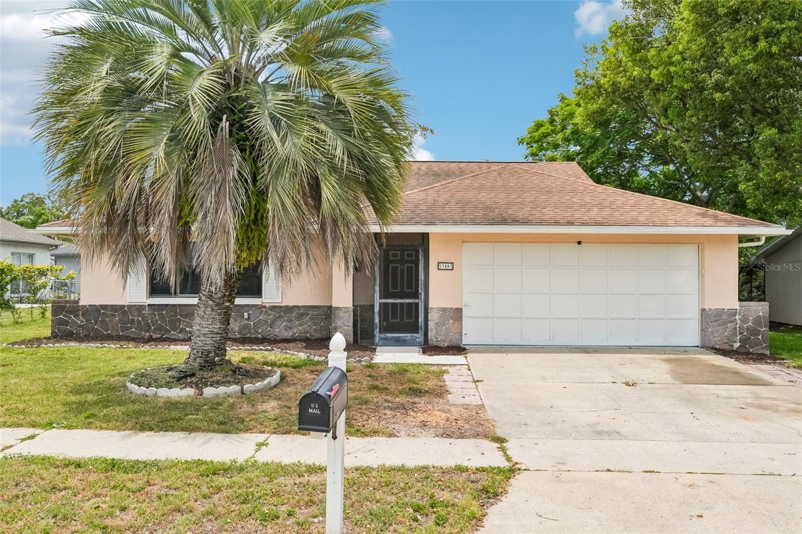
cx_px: 401
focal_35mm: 30
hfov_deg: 61.9
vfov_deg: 43.6
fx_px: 668
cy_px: 267
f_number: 8
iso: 800
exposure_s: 1/2000
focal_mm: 20
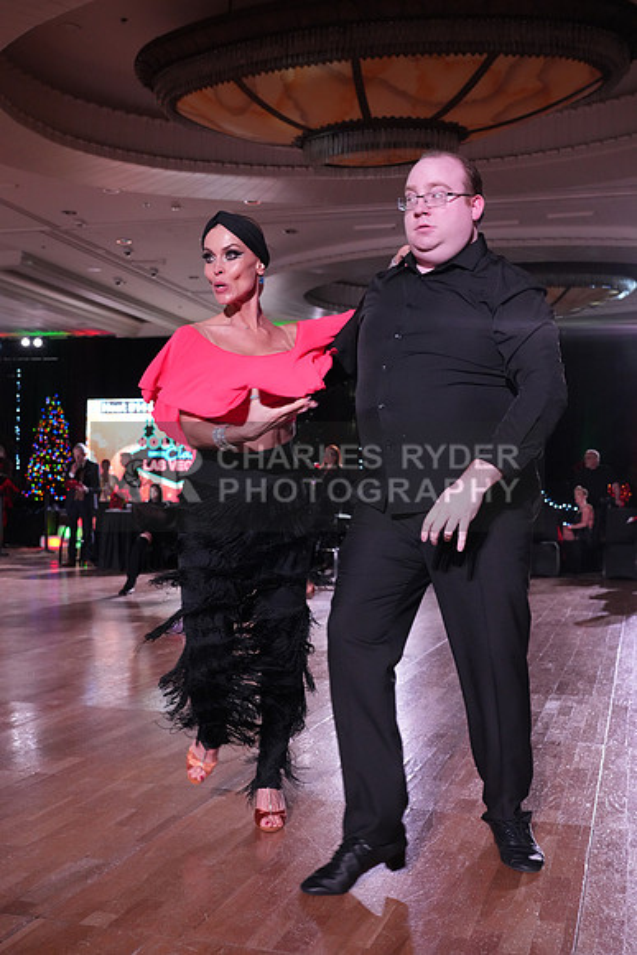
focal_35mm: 39
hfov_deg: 34.2
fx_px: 1034
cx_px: 318
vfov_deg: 49.5
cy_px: 478
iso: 5000
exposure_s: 1/320
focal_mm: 39
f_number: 5.6
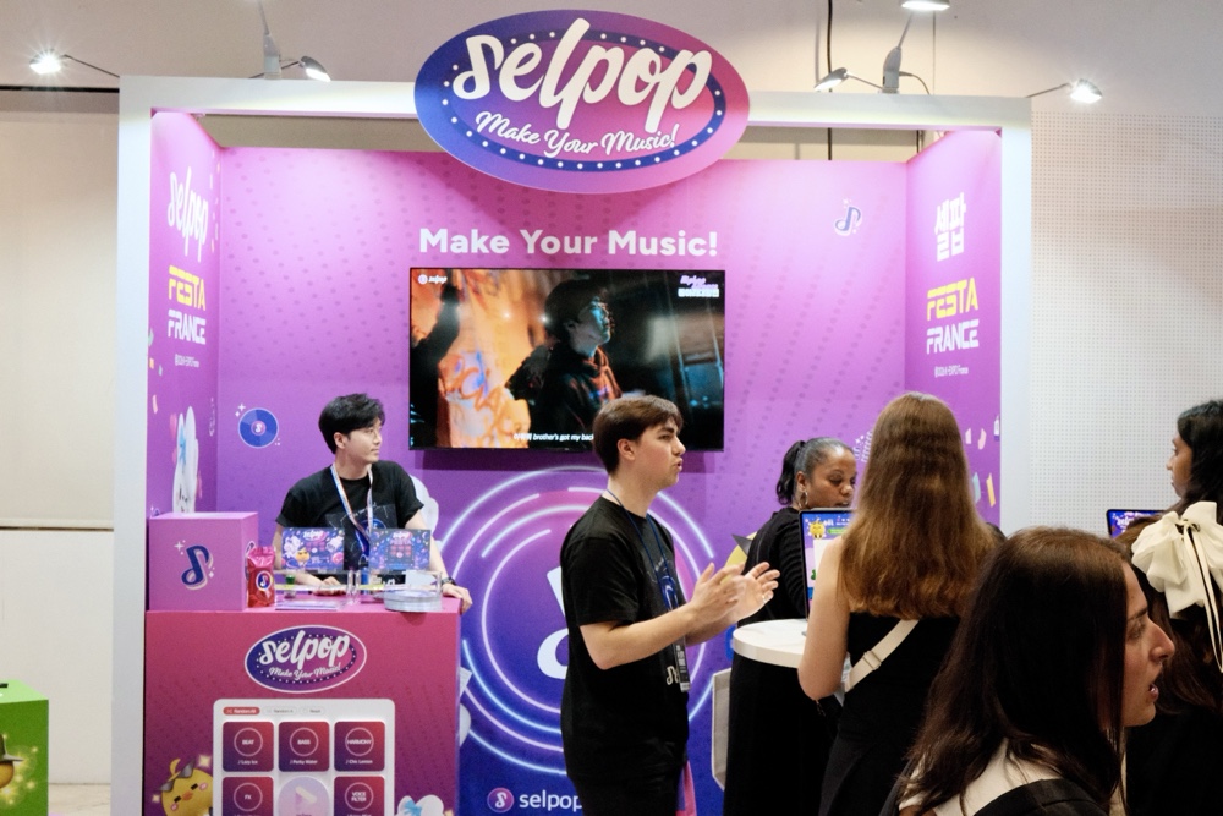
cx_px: 612
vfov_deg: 28.7
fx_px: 1597
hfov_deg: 41.9
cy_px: 408
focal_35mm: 47
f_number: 8
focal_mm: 31.4
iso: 10000
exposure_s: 1/100
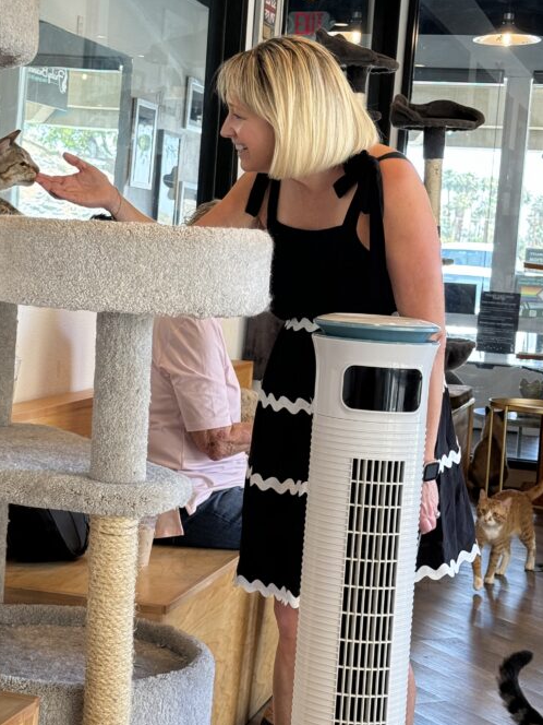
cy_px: 330
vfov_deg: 26.3
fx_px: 1548
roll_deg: -3.2
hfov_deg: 19.9
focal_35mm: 74
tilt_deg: -4.0
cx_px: 205
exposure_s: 1/120
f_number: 1.78
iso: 80
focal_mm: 6.76
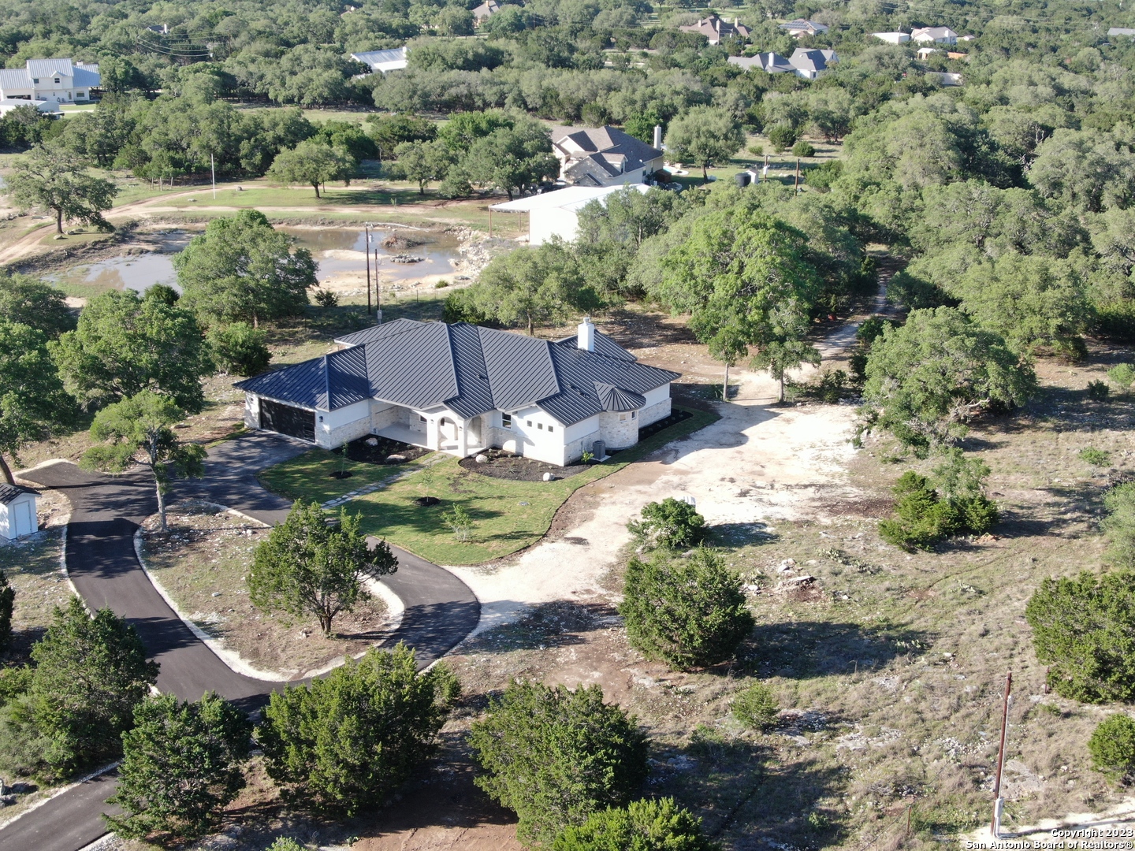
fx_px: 1574
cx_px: 568
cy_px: 426
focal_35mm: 48
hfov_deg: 39.7
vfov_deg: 30.3
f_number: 3.8
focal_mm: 8.6
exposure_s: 1/200
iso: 100
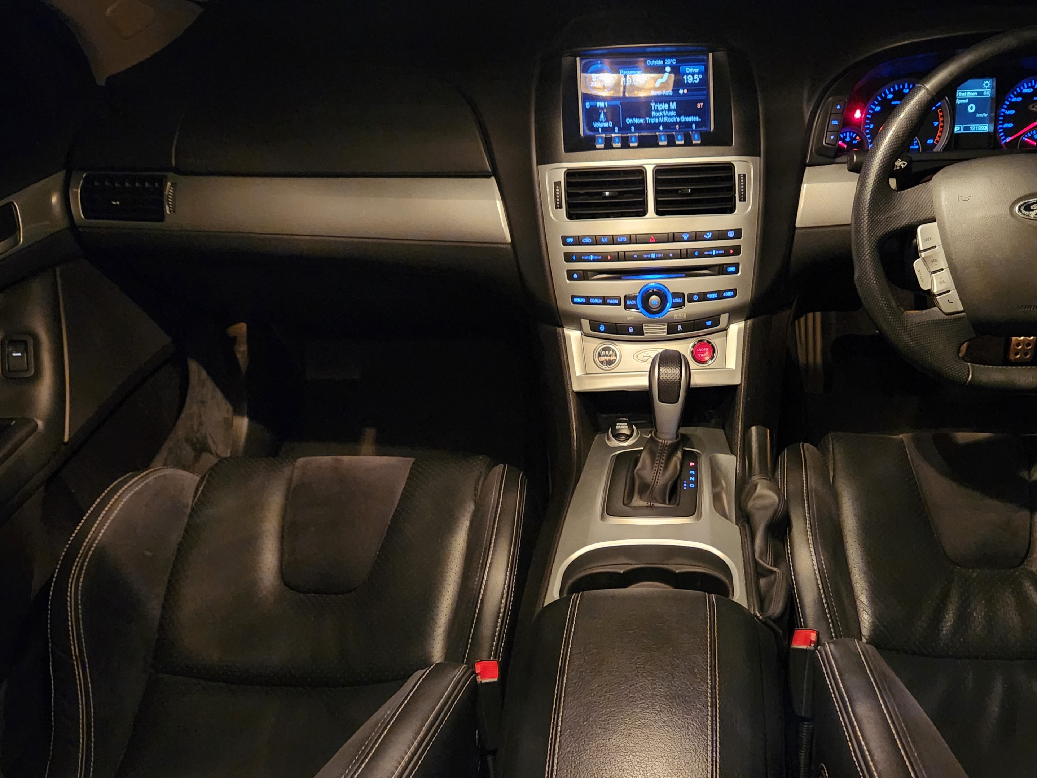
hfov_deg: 56.2
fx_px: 959
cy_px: 470
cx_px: 645
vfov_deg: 43.9
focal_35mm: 32
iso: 1600
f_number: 1.8
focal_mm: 5.4
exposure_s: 1/20
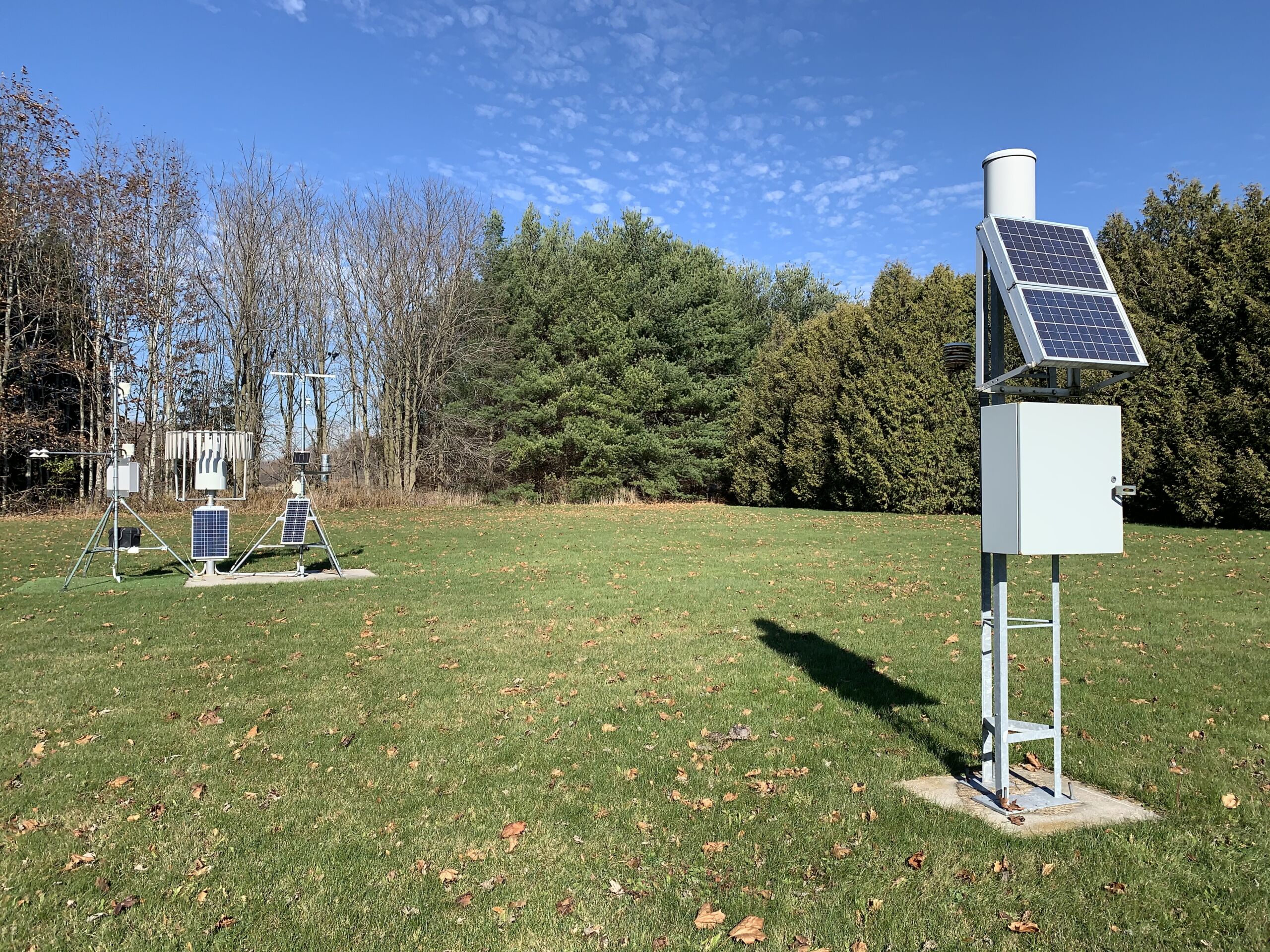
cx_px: 635
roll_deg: +0.3
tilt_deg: +1.1
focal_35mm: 26
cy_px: 476
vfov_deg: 53.1
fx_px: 954
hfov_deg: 67.3
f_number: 1.8
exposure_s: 1/1689
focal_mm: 4.25
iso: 25
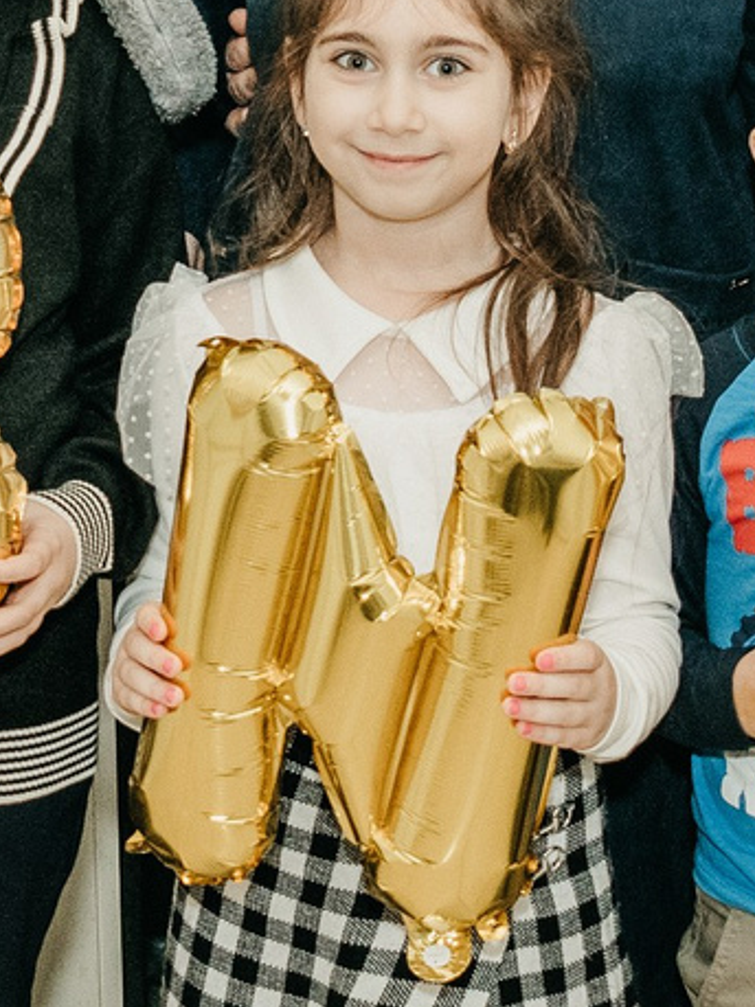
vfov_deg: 13.3
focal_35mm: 148
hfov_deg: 10.0
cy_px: 261
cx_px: 197
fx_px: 4306
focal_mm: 24
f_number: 4.5
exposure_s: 1/160
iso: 320
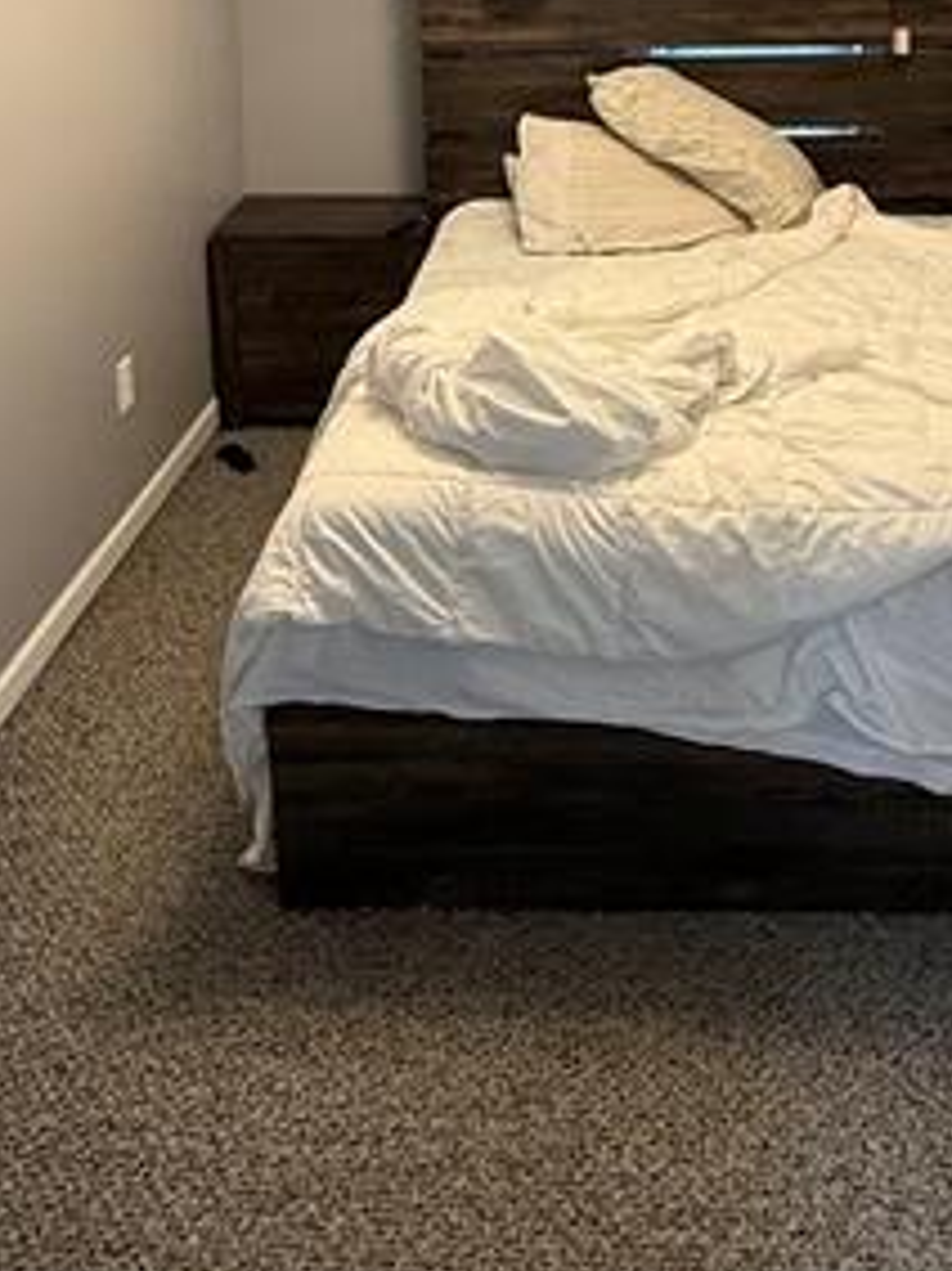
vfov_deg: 45.5
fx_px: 1394
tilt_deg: -12.9
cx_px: 530
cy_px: 189
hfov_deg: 37.6
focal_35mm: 38
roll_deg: +0.0
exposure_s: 1/60
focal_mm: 2.22
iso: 400
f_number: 2.2
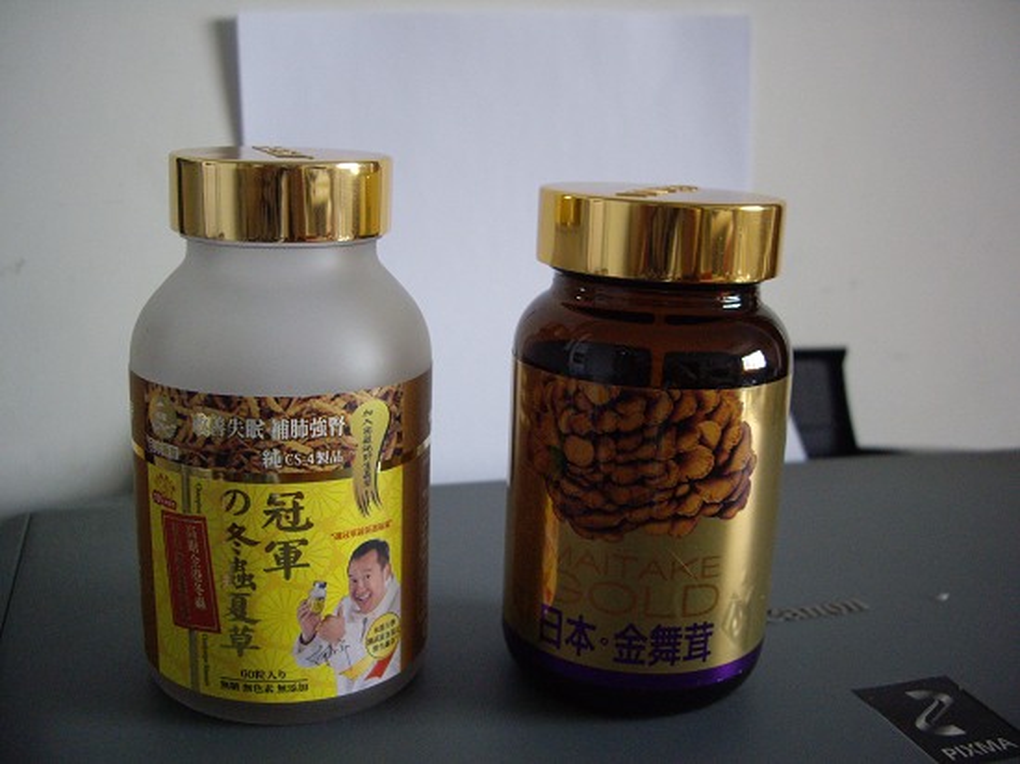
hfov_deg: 49.0
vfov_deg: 37.7
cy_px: 382
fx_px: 1119
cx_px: 510
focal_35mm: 38
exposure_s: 1/60
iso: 400
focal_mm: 7.9
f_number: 2.8
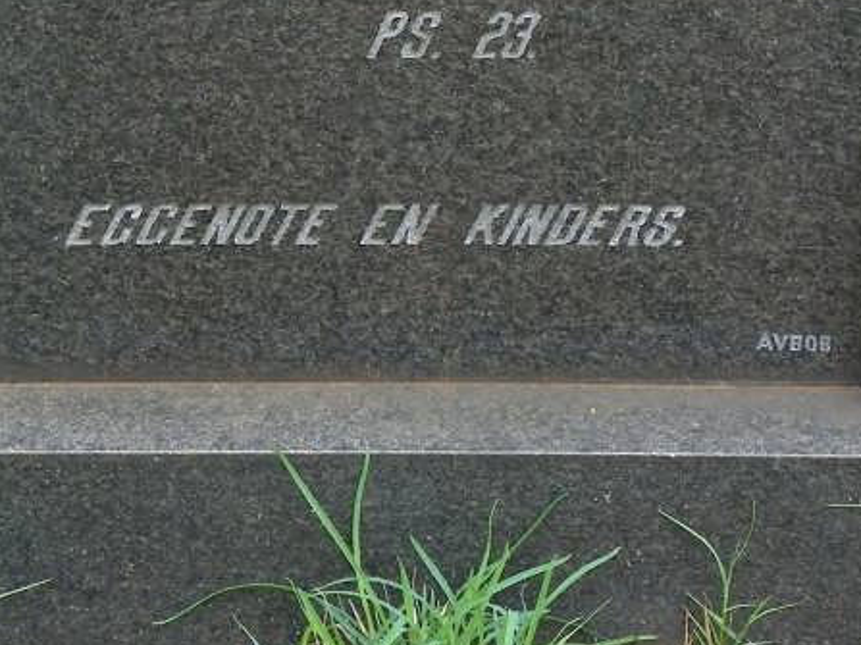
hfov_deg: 10.1
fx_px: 4874
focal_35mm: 196
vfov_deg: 7.5
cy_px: -173
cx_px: 489
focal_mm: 13
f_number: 3.5
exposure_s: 1/125
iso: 64
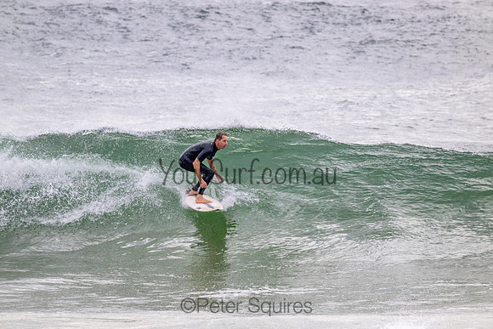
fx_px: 10958
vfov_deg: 1.7
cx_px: 246
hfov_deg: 2.6
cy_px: 164
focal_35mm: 800
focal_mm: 800
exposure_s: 1/2000
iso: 2200
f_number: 11
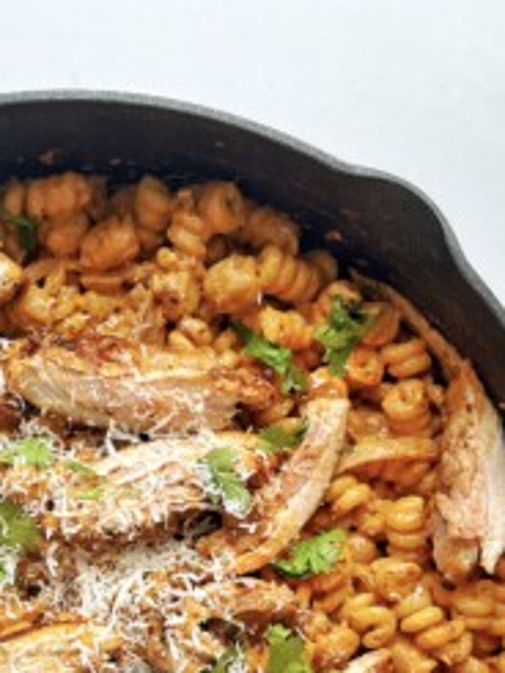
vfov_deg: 34.9
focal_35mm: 51
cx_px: 60
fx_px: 991
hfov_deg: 27.6
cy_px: 629
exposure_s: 1/787
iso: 50
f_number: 1.6
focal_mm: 5.1
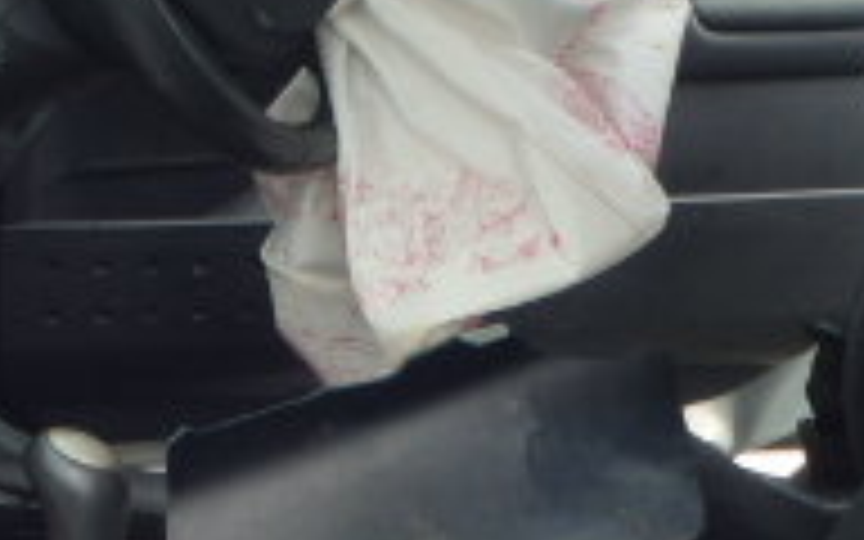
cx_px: 50
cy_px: 652
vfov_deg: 10.2
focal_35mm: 127
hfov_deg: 16.2
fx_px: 2990
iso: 125
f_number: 4.5
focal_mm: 6.4
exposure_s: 1/160
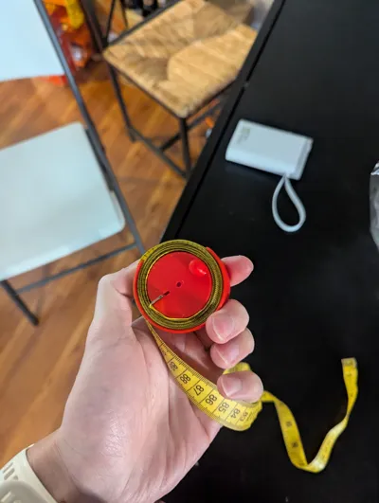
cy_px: 252
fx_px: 349
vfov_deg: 71.5
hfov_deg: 57.0
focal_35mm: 24
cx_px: 190
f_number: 1.85
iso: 1855
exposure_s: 1/38.7
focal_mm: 6.81
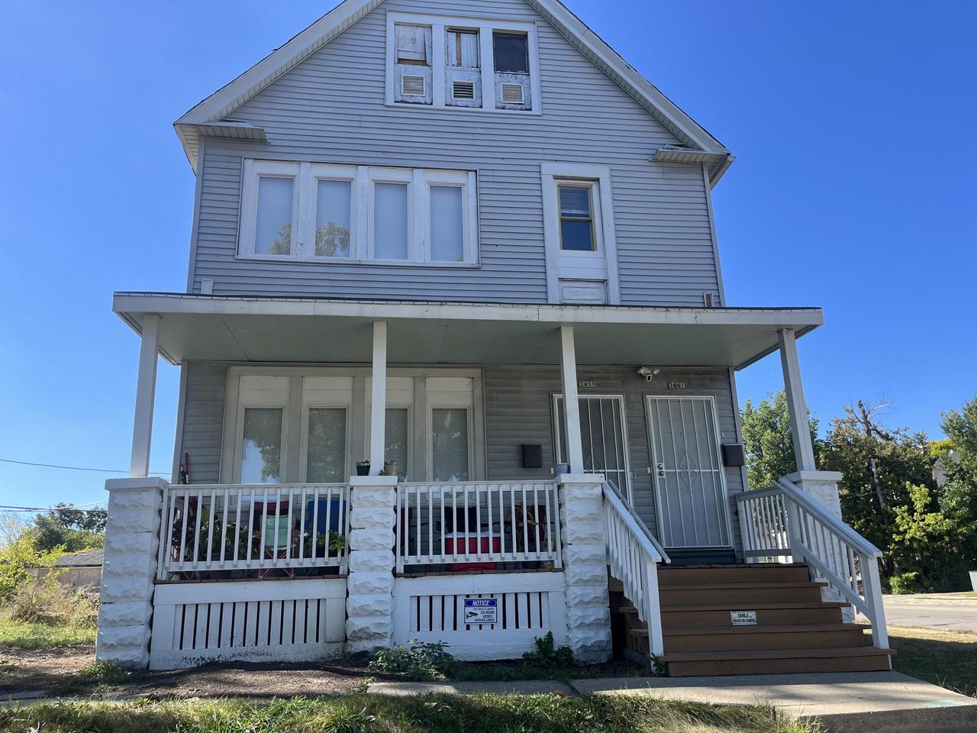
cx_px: 488
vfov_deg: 53.1
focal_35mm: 26
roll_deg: +2.4
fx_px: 734
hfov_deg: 67.3
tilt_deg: +17.3
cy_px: 366
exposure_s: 1/1536
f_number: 1.6
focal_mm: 5.1
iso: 50
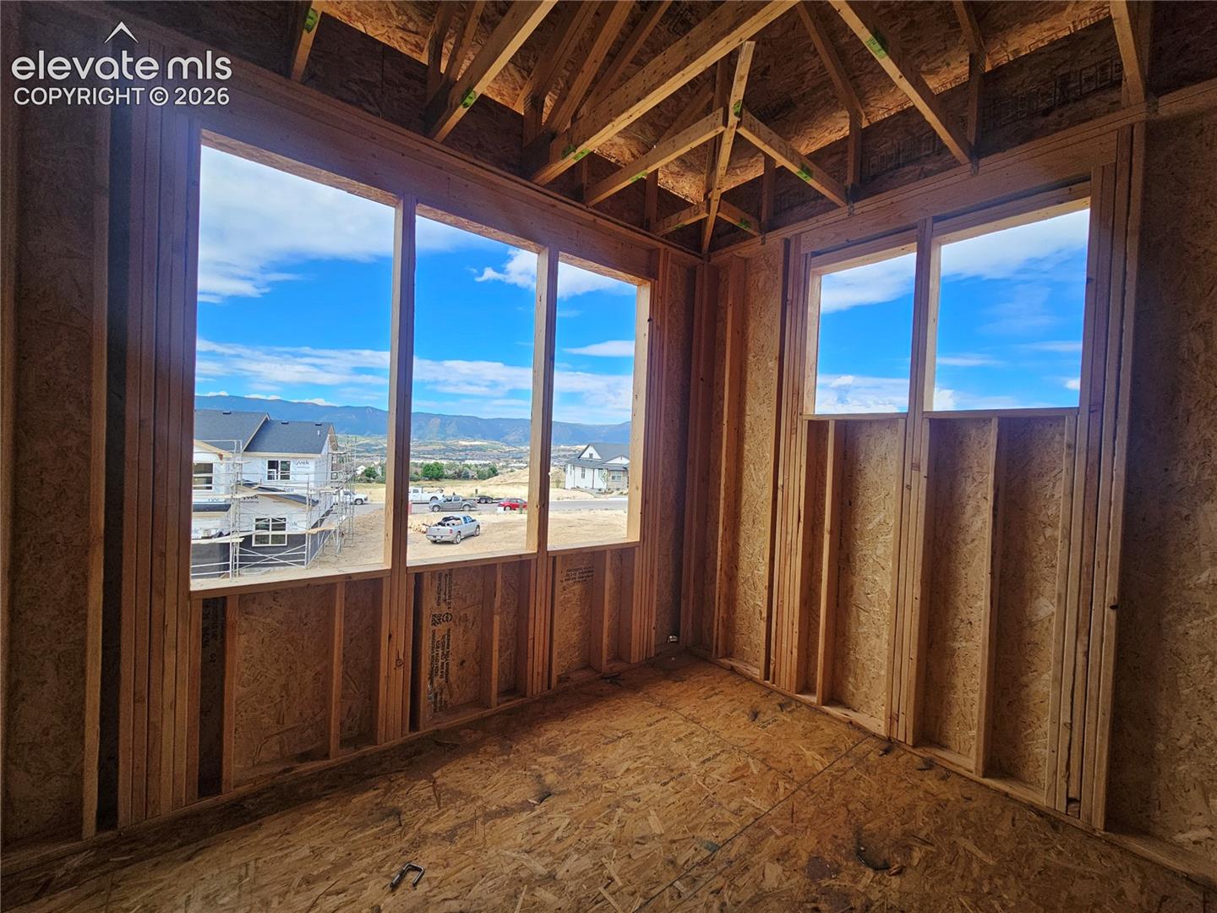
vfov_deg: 89.9
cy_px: 456
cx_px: 608
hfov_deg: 106.2
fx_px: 457
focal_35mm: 13
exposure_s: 1/531
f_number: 2.2
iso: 50
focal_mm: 2.2
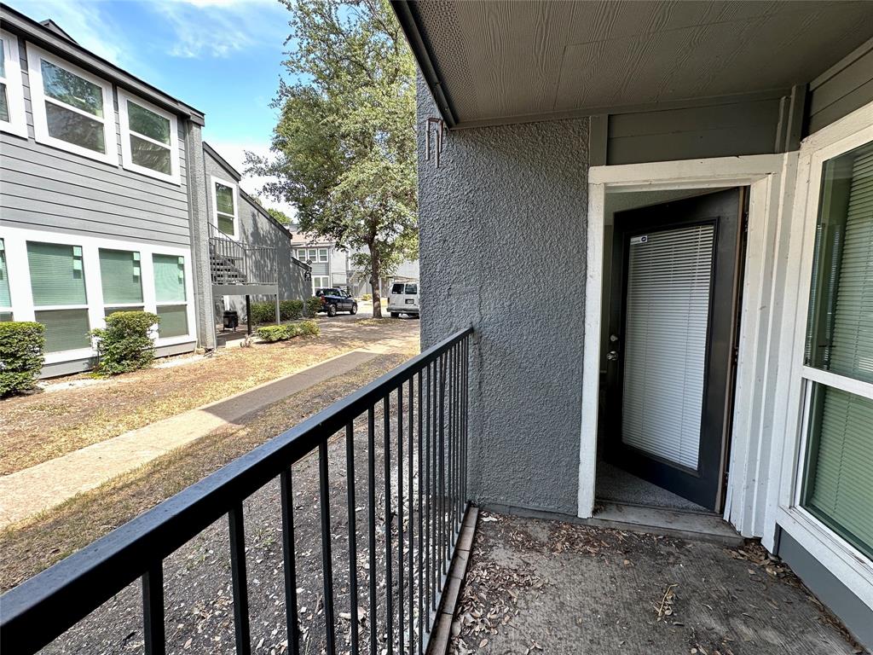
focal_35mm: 14
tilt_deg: -5.9
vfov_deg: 85.7
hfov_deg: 102.1
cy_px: 328
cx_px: 436
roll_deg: +0.0
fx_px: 353
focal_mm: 2.22
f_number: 2.2
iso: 40
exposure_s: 1/168
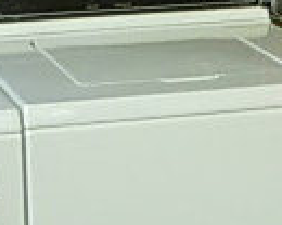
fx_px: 1519
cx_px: 299
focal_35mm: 182
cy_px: 61
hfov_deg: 10.5
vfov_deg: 8.5
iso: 79
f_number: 2.8
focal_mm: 7.8
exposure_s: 1/25.3
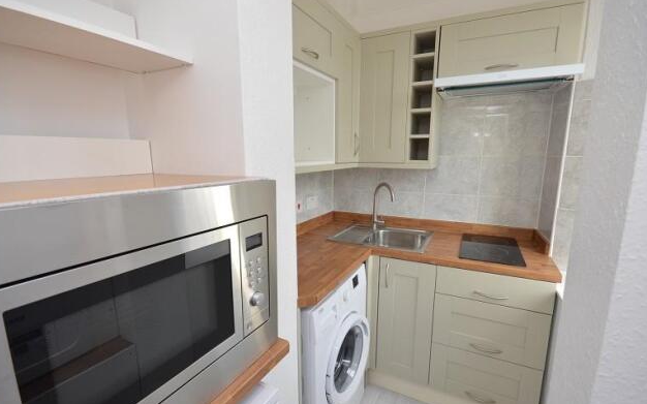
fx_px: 282
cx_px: 327
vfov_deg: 71.2
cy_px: 212
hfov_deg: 97.8
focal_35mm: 16
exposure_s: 1/80
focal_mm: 10
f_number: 8
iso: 400
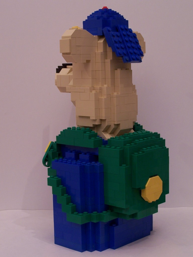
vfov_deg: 29.0
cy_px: 128
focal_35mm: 67
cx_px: 96
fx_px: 498
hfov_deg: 21.9
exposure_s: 1/3
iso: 80
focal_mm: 11.1
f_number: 3.2
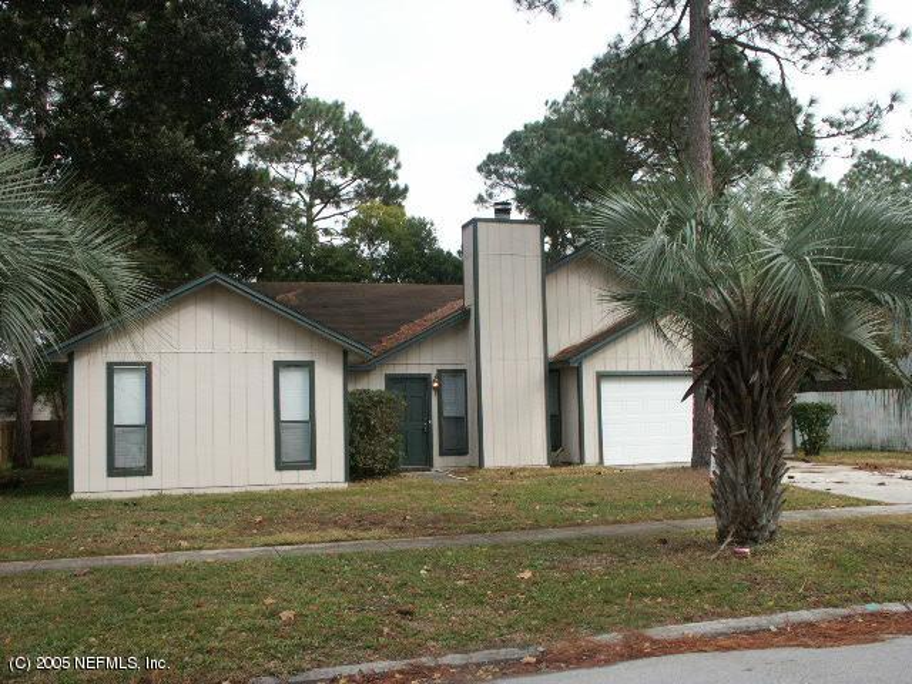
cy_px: 342
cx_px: 456
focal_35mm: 33
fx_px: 869
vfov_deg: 42.9
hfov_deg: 55.4
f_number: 5.6
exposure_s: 1/250
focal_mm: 8.71
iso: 100
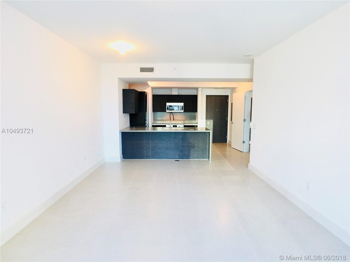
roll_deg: -0.9
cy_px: 131
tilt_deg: -5.6
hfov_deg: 61.7
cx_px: 175
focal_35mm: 29
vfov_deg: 48.2
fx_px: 293
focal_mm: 4.15
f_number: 2.2
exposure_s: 1/15
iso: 40
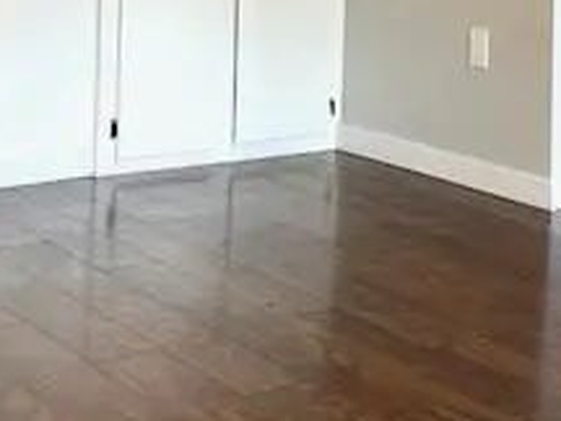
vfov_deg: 18.3
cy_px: -65
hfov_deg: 25.2
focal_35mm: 77
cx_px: 390
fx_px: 1248
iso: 80
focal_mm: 4.25
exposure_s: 1/60
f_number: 1.8
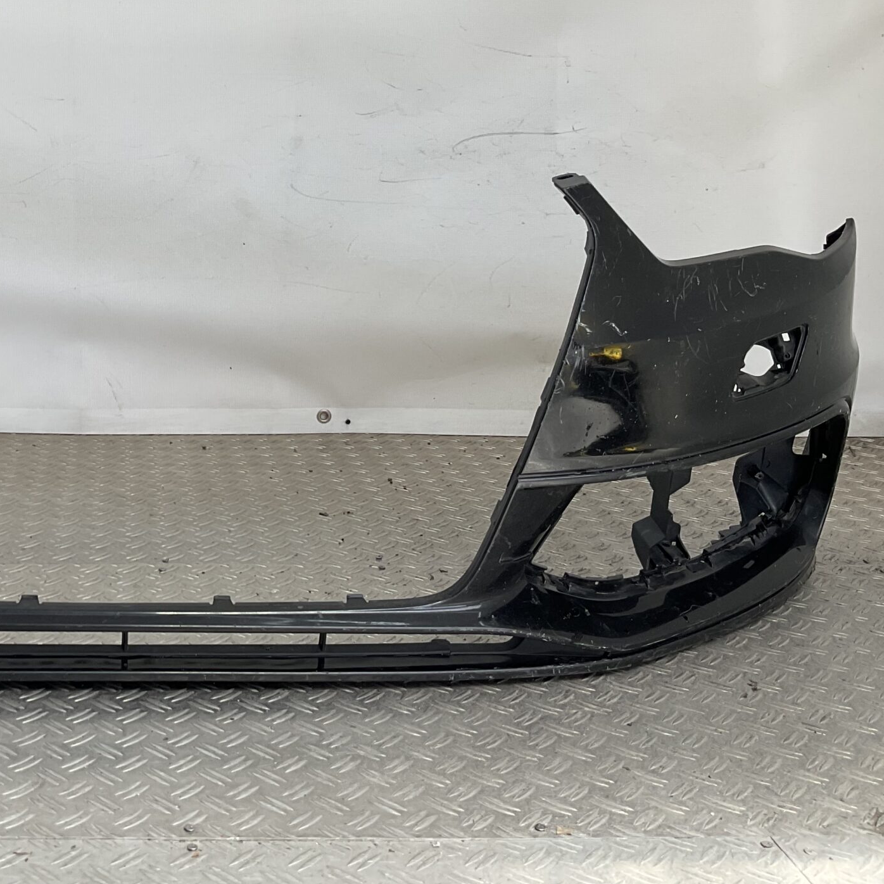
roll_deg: -1.9
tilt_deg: -8.6
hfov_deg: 34.7
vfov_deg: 35.6
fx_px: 1358
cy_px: 281
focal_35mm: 47
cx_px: 149
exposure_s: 1/307
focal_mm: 3
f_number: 1.8
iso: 16
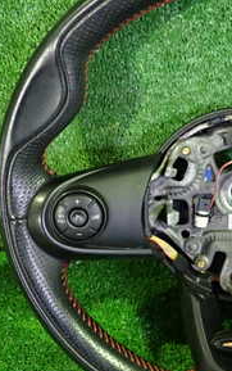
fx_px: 556
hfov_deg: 22.7
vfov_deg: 36.9
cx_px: 227
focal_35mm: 55
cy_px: 196
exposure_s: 1/15
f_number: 2
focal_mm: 4.5
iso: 800
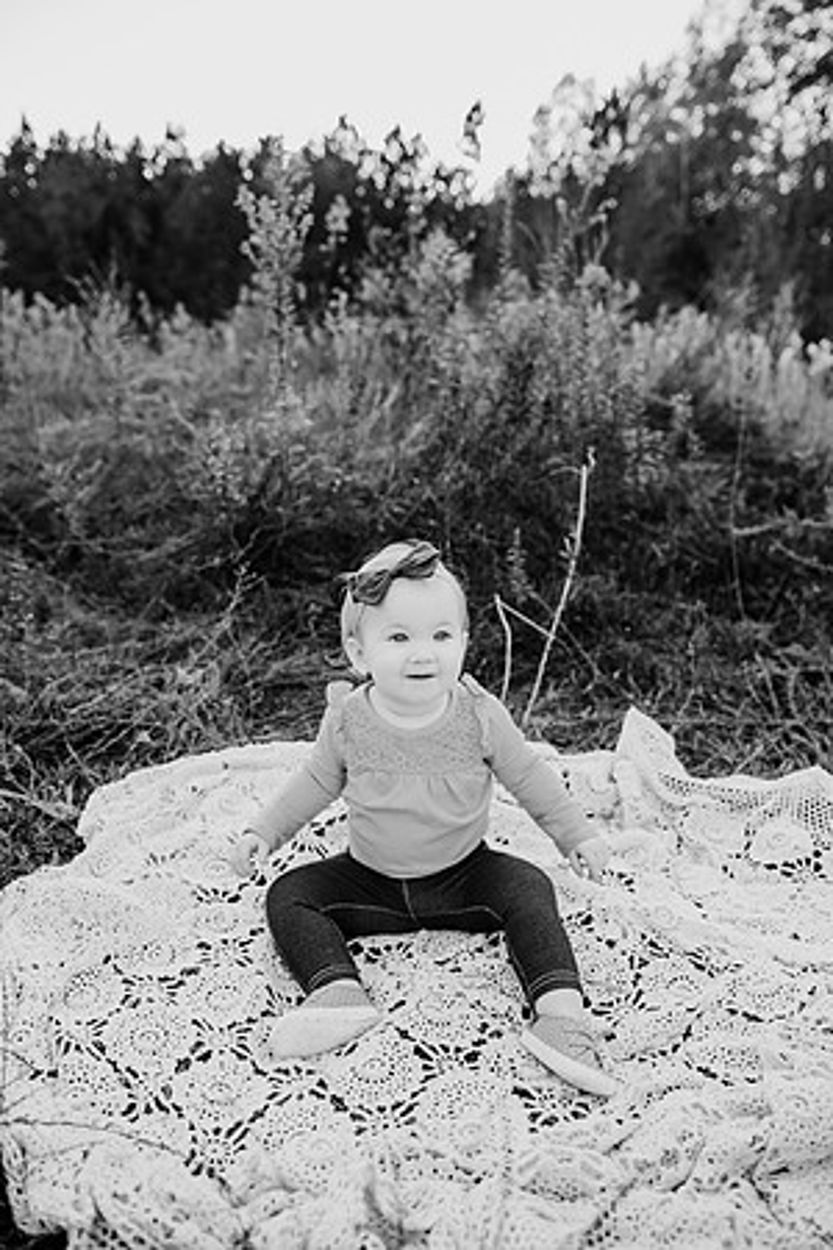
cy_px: 625
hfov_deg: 53.1
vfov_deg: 73.7
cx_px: 416
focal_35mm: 24
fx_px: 833
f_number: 2.8
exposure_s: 1/250
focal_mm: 24
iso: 100
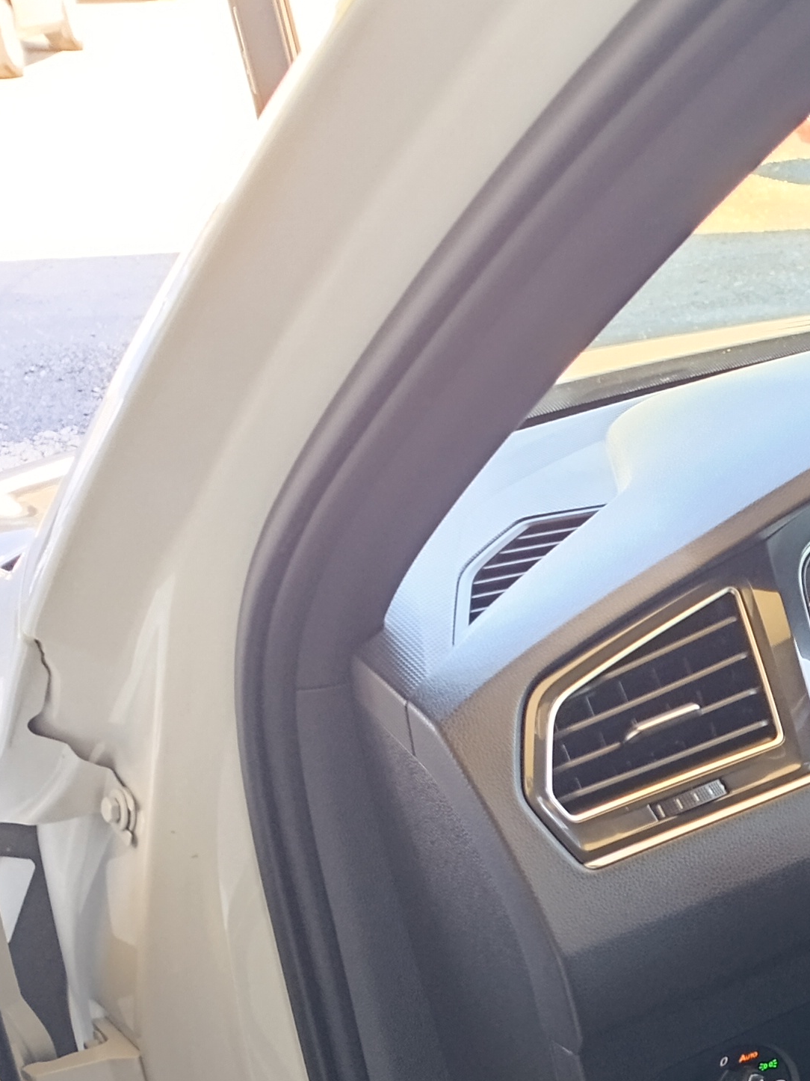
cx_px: 1444
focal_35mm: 65
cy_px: 1120
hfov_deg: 18.1
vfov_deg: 27.8
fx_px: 2029
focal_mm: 6.11
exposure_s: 1/50
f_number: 1.7
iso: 640
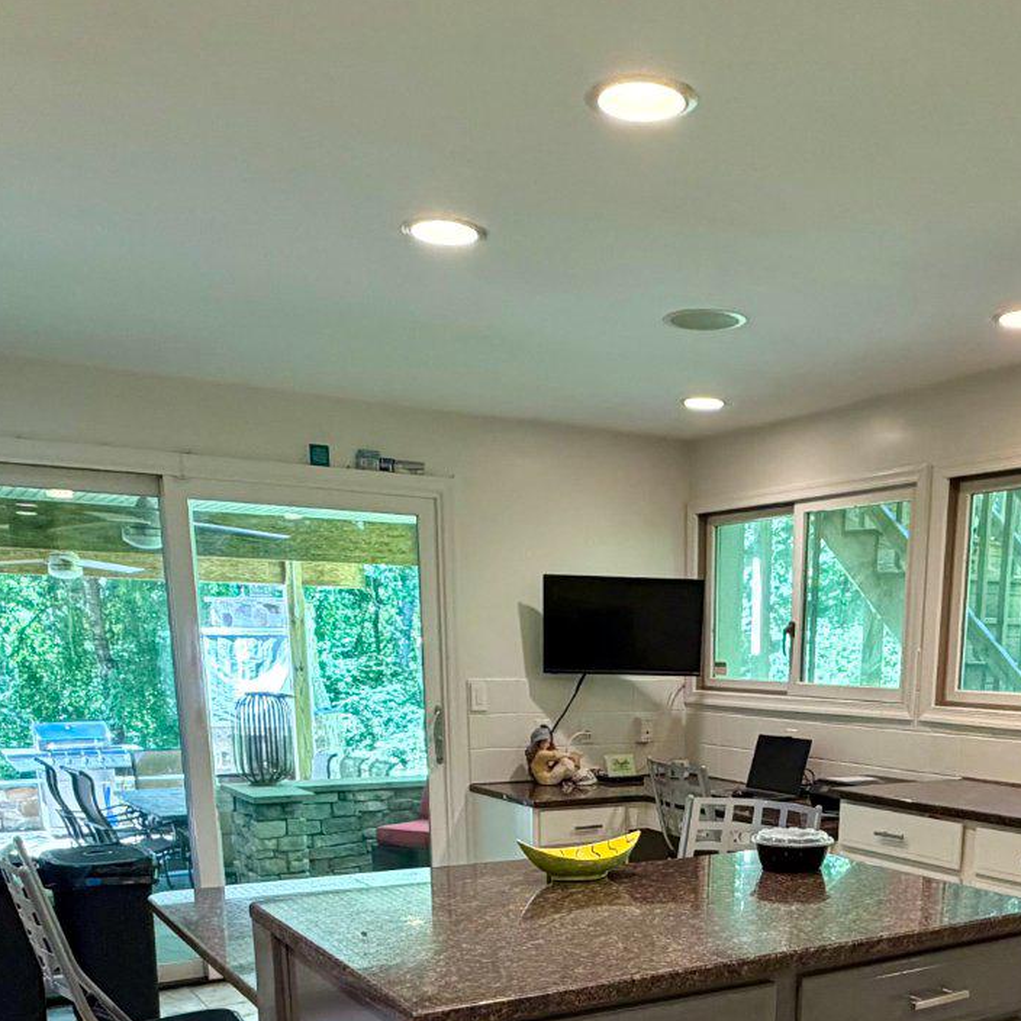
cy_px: 966
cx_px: 687
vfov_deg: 41.4
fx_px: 1201
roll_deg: -0.3
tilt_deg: -16.5
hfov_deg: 45.3
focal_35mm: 36
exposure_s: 1/60
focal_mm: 2.22
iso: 320
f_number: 2.2
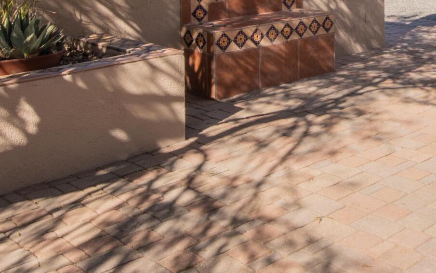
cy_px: -69
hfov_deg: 35.7
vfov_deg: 21.9
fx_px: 642
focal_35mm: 54
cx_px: 376
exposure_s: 1/50
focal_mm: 16
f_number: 22
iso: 200
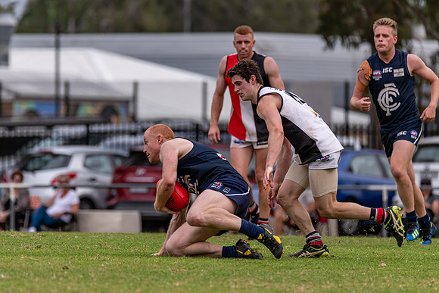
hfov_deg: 3.8
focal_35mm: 547
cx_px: 183
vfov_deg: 2.5
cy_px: 154
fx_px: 6667
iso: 800
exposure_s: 1/2000
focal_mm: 460
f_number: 6.3
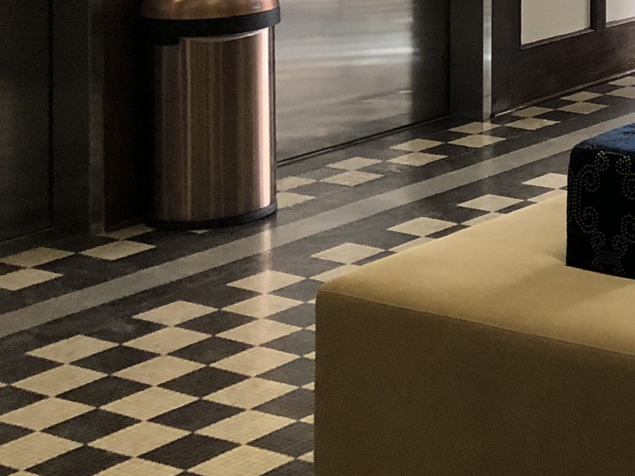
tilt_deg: -2.6
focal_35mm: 102
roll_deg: +1.0
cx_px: 895
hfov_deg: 17.7
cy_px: -276
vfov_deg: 13.5
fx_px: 1871
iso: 40
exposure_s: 1/17
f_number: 1.8
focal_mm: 4
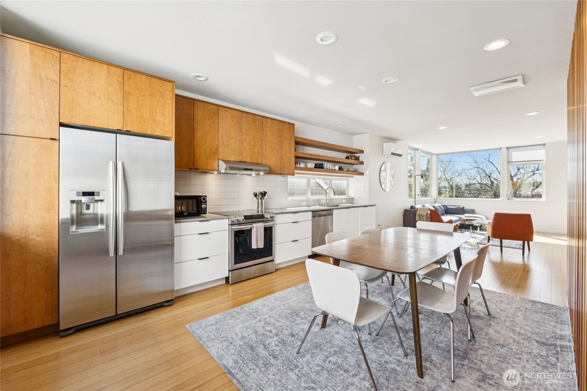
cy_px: 196
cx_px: 294
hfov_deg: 100.4
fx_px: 245
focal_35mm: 15
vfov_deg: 77.3
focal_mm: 10
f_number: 9
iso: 250
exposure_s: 1/25
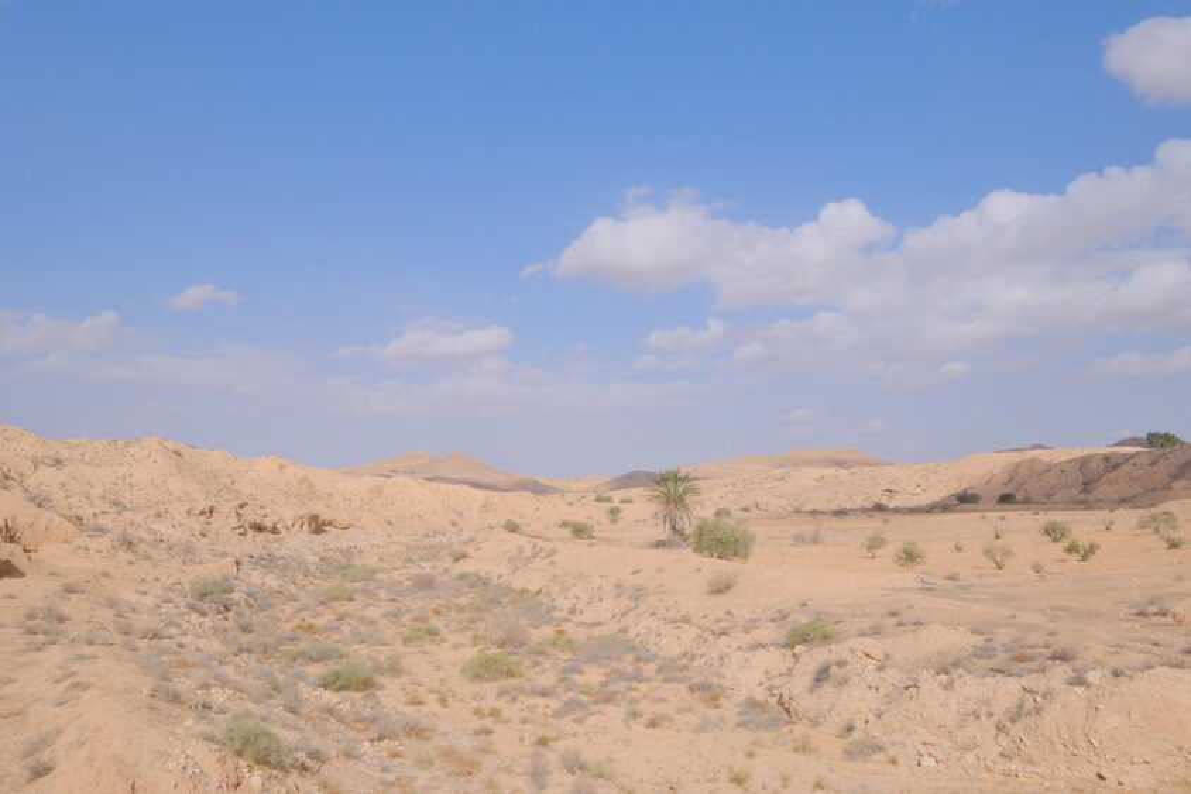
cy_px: 397
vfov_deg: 47.9
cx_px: 596
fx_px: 893
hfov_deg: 67.4
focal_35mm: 27
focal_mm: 18.2
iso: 640
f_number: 9
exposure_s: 1/1100
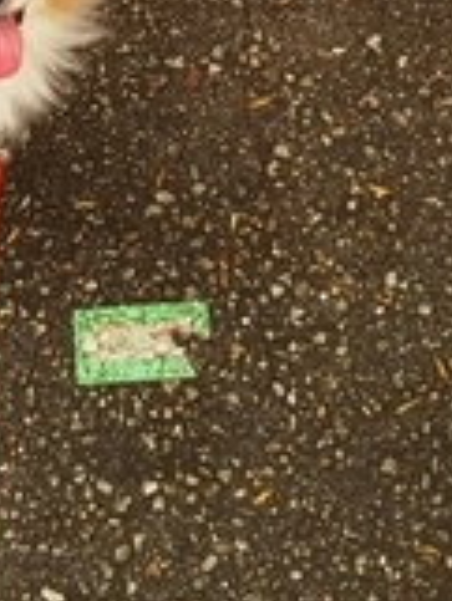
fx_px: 1617
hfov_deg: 15.6
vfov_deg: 20.2
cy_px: -45
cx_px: 2
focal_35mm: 93
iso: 50
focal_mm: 4
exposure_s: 1/120
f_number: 2.2
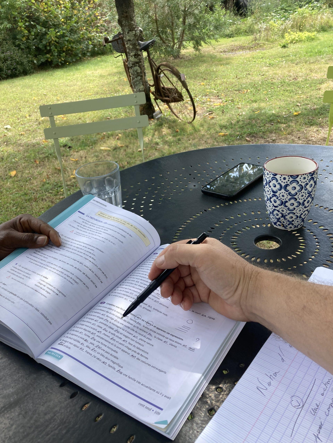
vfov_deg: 63.4
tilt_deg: -30.8
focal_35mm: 28
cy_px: 222
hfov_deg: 49.7
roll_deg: +6.7
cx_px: 166
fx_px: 359
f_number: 1.8
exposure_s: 1/489
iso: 20
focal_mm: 3.99
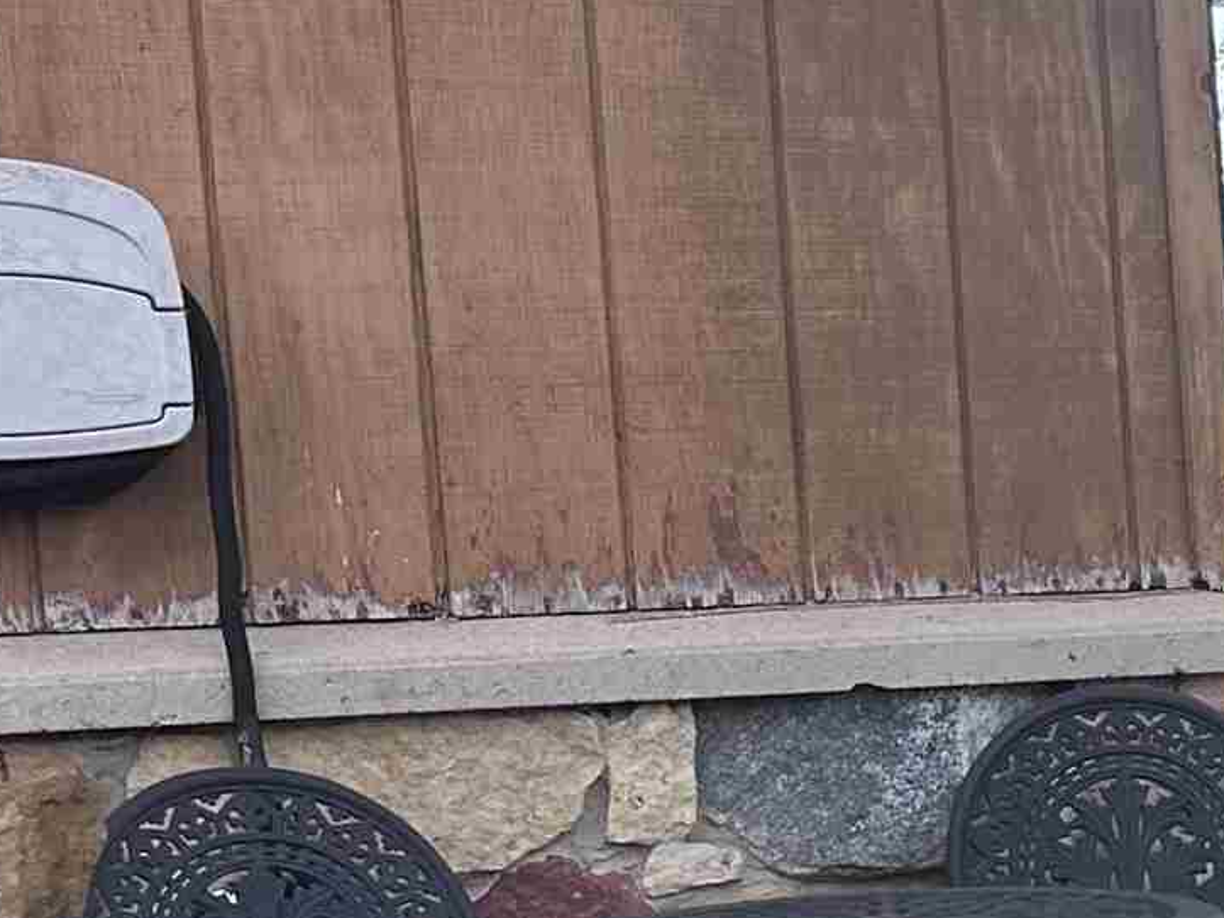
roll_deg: +0.5
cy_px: 808
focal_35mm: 102
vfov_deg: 14.4
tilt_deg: -5.4
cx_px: 2548
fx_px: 3606
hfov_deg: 15.1
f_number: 1.78
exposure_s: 1/767
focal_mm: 6.86
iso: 80
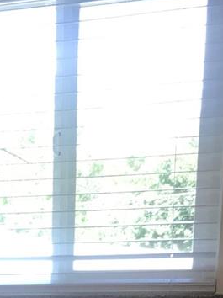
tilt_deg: -13.4
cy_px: 413
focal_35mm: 95
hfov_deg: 14.3
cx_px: -135
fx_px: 817
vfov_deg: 18.8
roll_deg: +2.4
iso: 40
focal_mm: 3.99
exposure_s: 1/120
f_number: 1.8
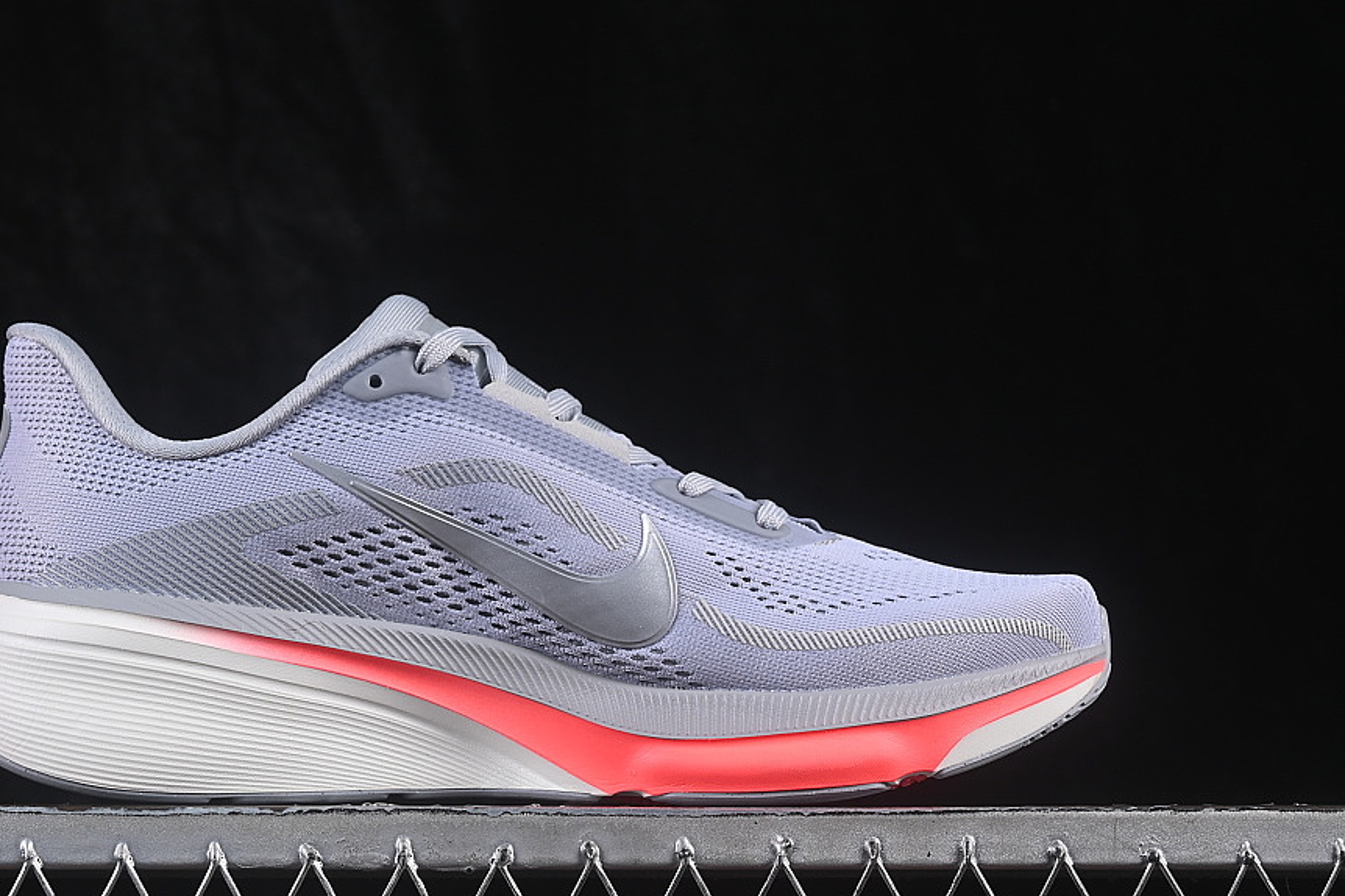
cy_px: 456
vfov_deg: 14.5
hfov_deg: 21.6
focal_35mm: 94
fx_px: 3510
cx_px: 506
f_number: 8
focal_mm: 50
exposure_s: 1/80
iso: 160
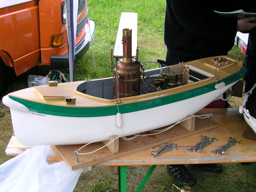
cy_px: 96
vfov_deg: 29.7
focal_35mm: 49
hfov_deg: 38.9
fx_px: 362
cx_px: 128
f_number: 3.2
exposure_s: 1/53.3
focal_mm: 7.5
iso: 100
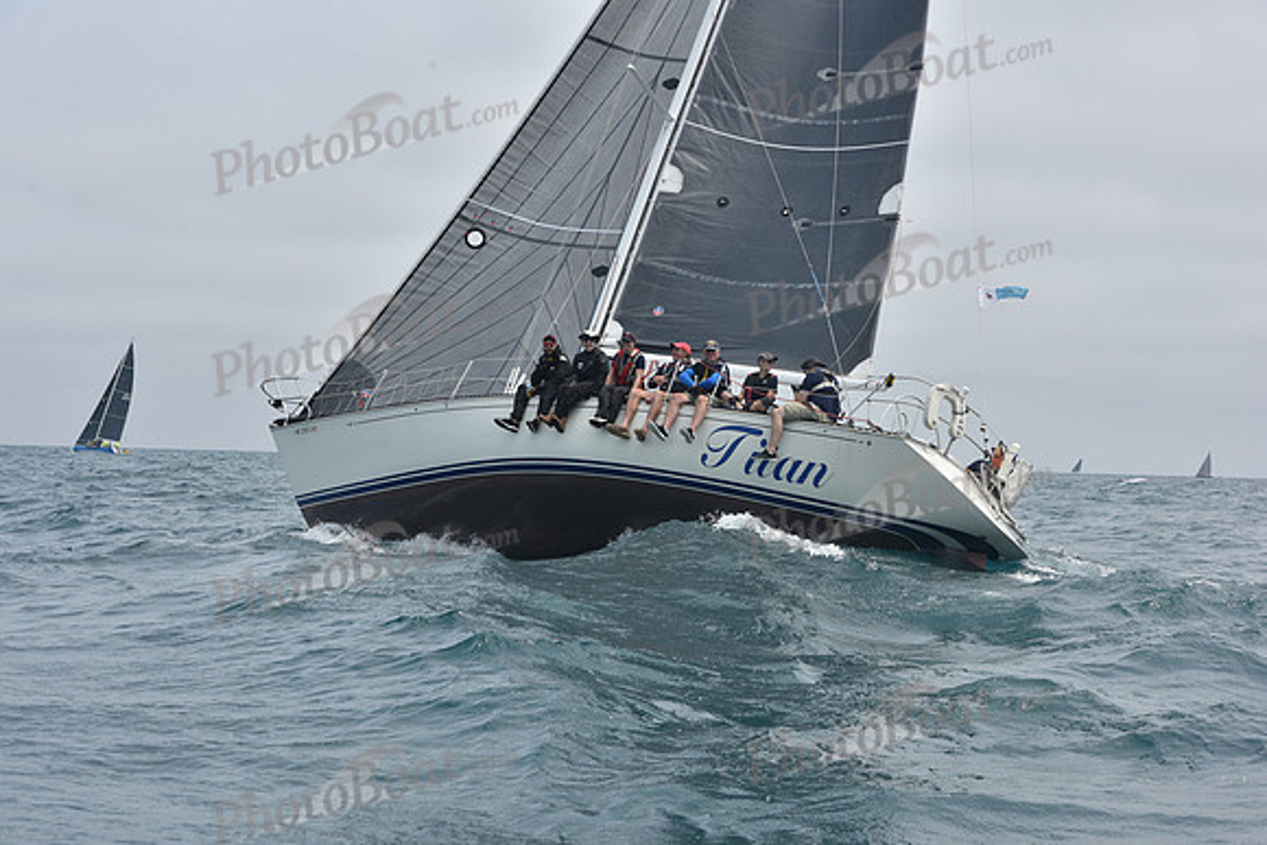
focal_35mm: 70
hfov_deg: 28.8
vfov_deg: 19.5
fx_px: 2464
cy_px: 422
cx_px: 634
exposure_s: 1/800
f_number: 10
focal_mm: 70
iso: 250
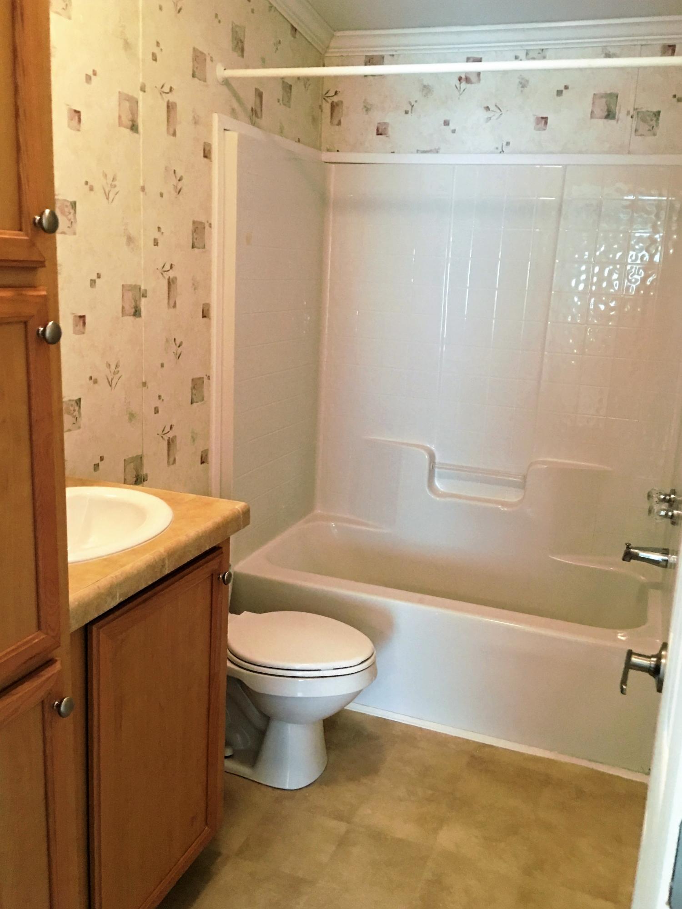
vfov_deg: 61.7
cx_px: 341
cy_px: 454
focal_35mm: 29
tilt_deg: -11.6
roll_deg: +0.3
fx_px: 762
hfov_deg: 48.2
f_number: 2.2
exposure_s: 1/15
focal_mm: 4.15
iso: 100
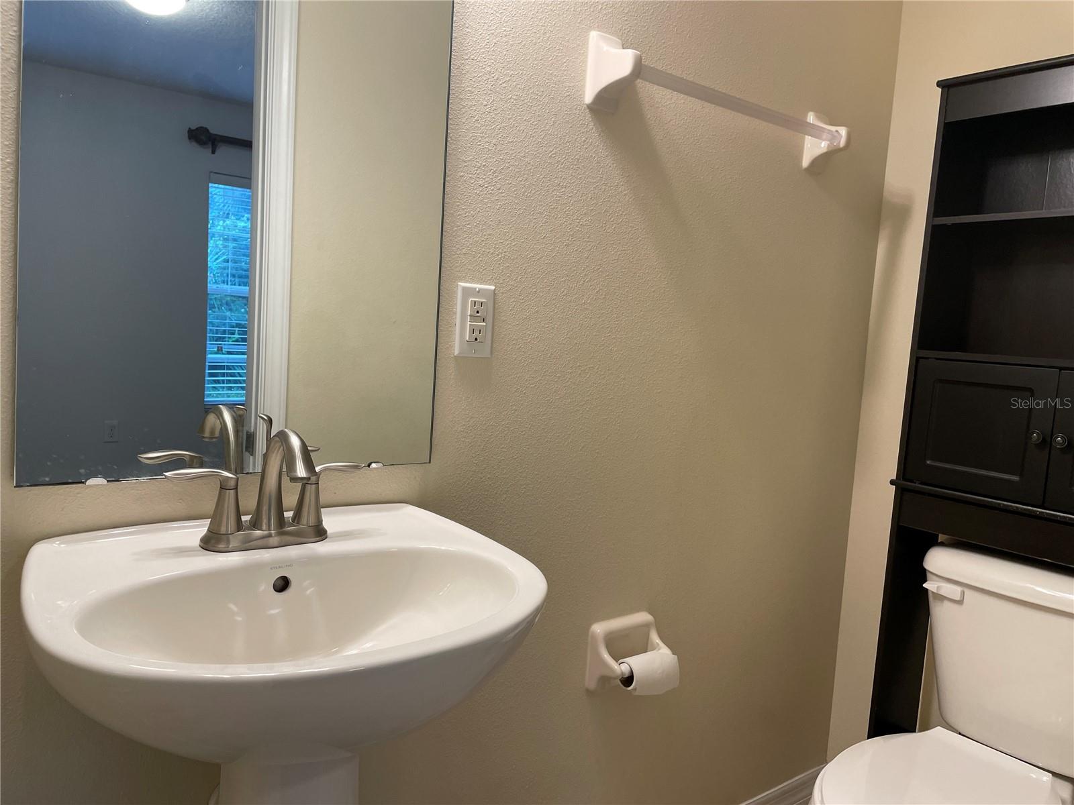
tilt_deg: -4.0
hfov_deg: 67.3
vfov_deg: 53.1
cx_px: 537
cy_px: 402
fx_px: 807
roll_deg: -4.3
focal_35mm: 26
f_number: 1.6
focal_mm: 4.2
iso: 100
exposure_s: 1/120
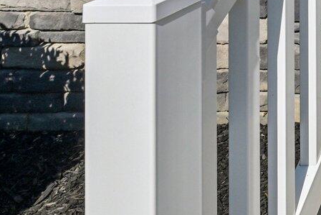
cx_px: 618
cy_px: -210
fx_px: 571
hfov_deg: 19.8
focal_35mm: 64
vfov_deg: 16.4
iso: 200
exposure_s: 1/1250
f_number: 9
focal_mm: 14
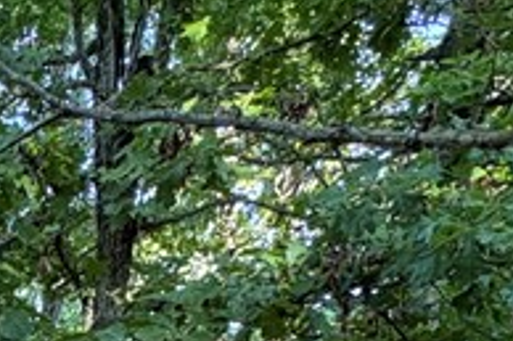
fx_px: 1096
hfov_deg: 20.9
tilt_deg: -16.1
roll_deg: +1.1
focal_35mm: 77
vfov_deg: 12.7
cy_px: 867
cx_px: -323
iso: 200
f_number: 2.2
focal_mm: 2.22
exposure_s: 1/99
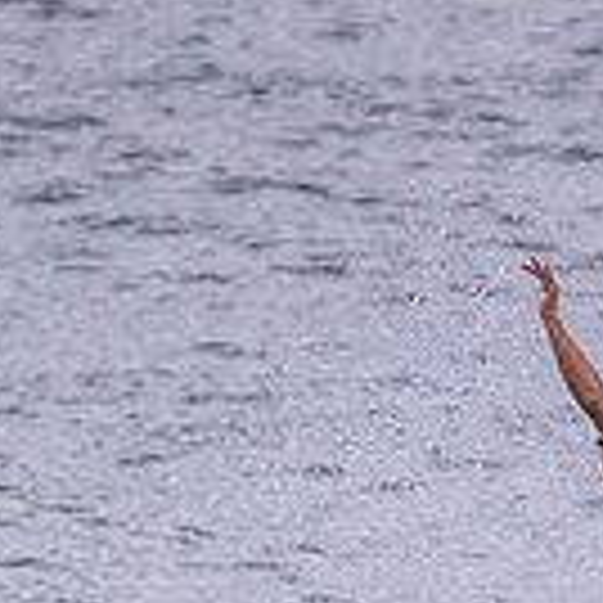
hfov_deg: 0.6
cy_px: 835
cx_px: 770
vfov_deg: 0.6
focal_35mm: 2952
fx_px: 58178
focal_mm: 800
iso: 3600
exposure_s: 1/2000
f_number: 11
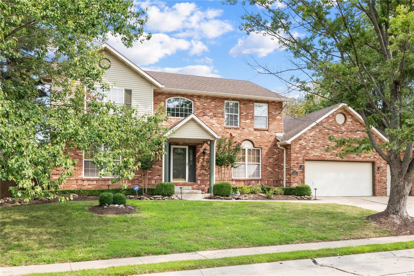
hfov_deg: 58.7
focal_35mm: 32
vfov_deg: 41.1
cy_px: 138
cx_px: 207
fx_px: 368
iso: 400
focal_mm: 16
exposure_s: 1/400
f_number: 10
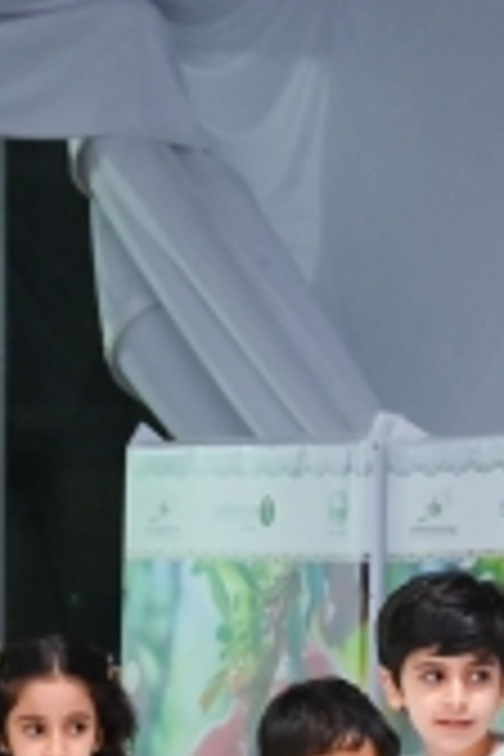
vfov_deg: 6.9
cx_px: 1395
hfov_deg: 4.5
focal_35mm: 297
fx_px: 6237
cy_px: 925
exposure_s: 1/160
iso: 1250
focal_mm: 50
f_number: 4
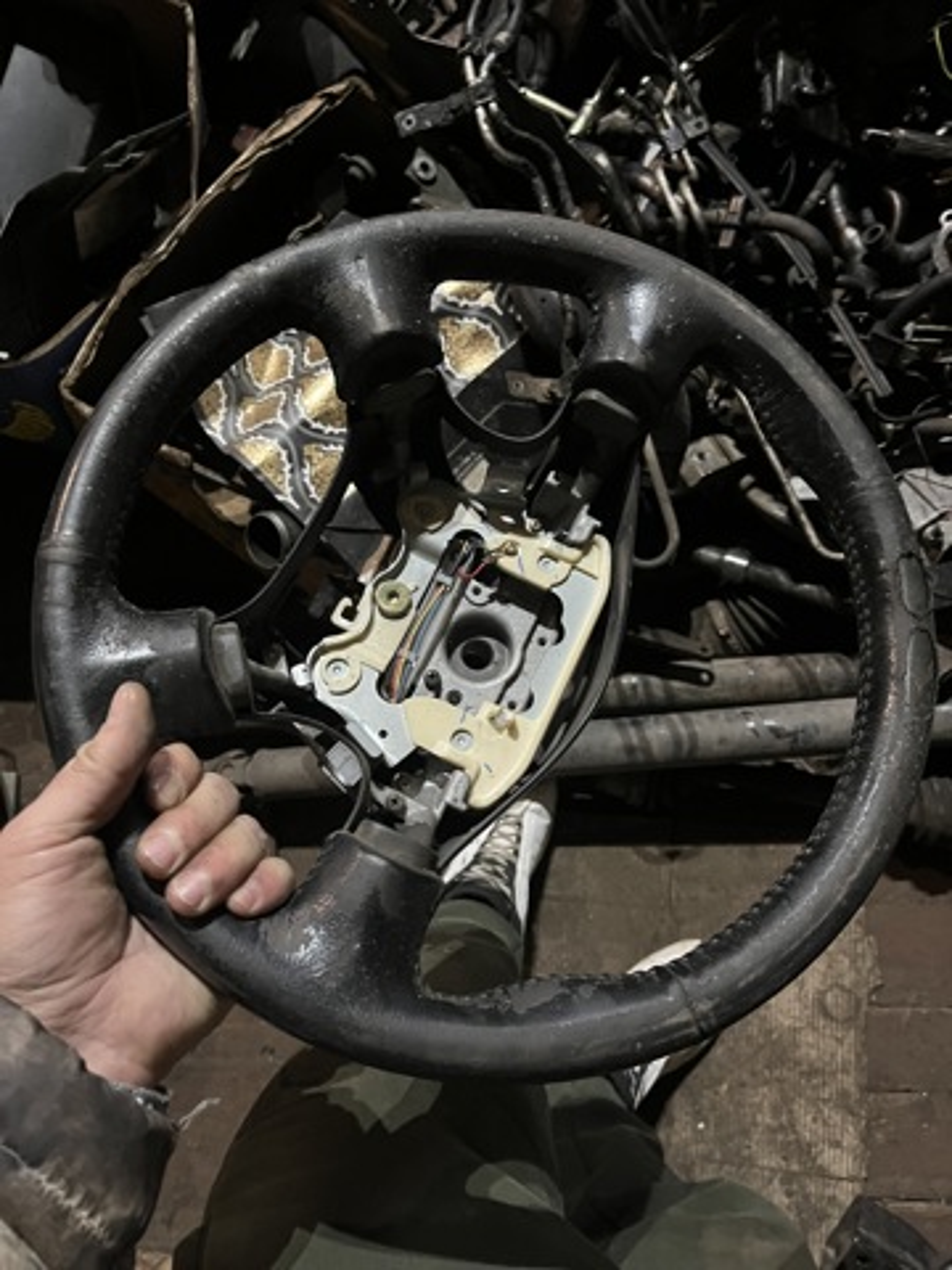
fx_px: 953
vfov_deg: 67.3
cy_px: 635
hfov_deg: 53.1
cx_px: 476
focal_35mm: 26
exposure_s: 1/33
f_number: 1.6
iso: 640
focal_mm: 5.1
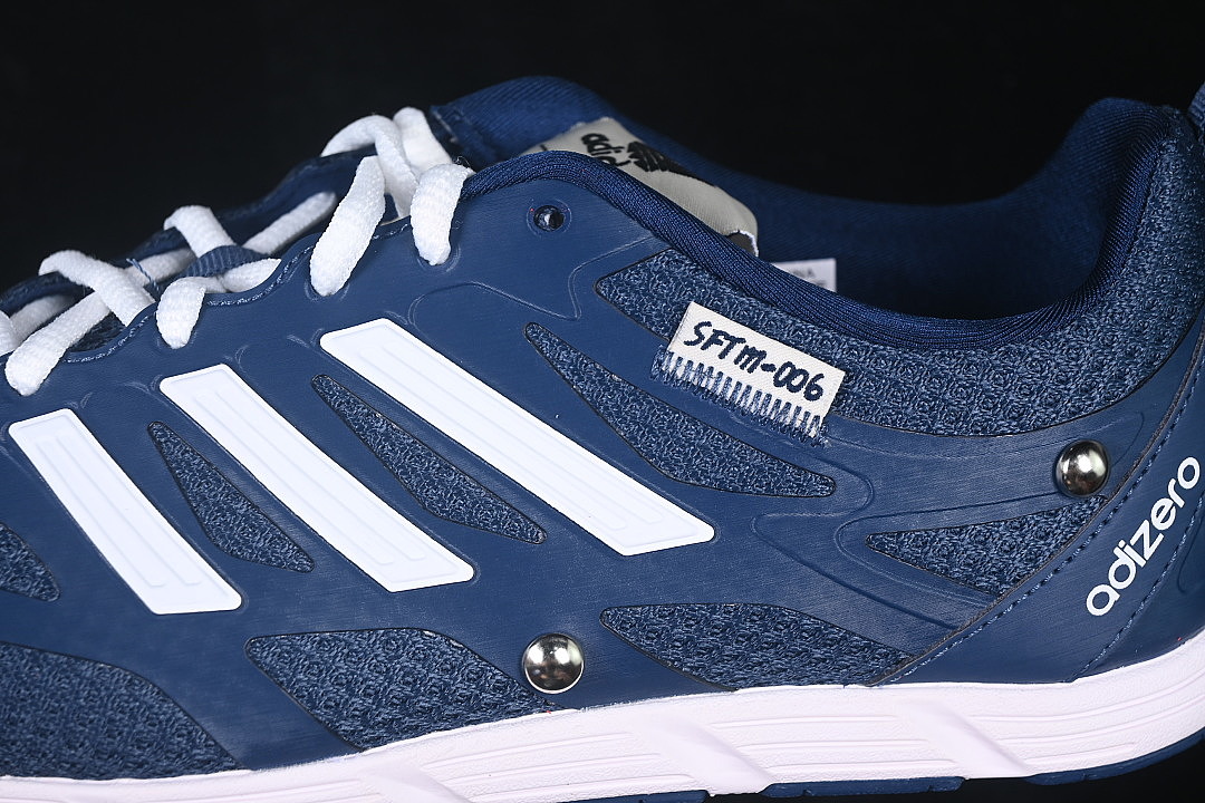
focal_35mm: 75
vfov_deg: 18.2
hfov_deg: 27.0
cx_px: 602
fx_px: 2510
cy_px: 402
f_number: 6.3
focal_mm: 50
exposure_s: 1/60
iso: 160
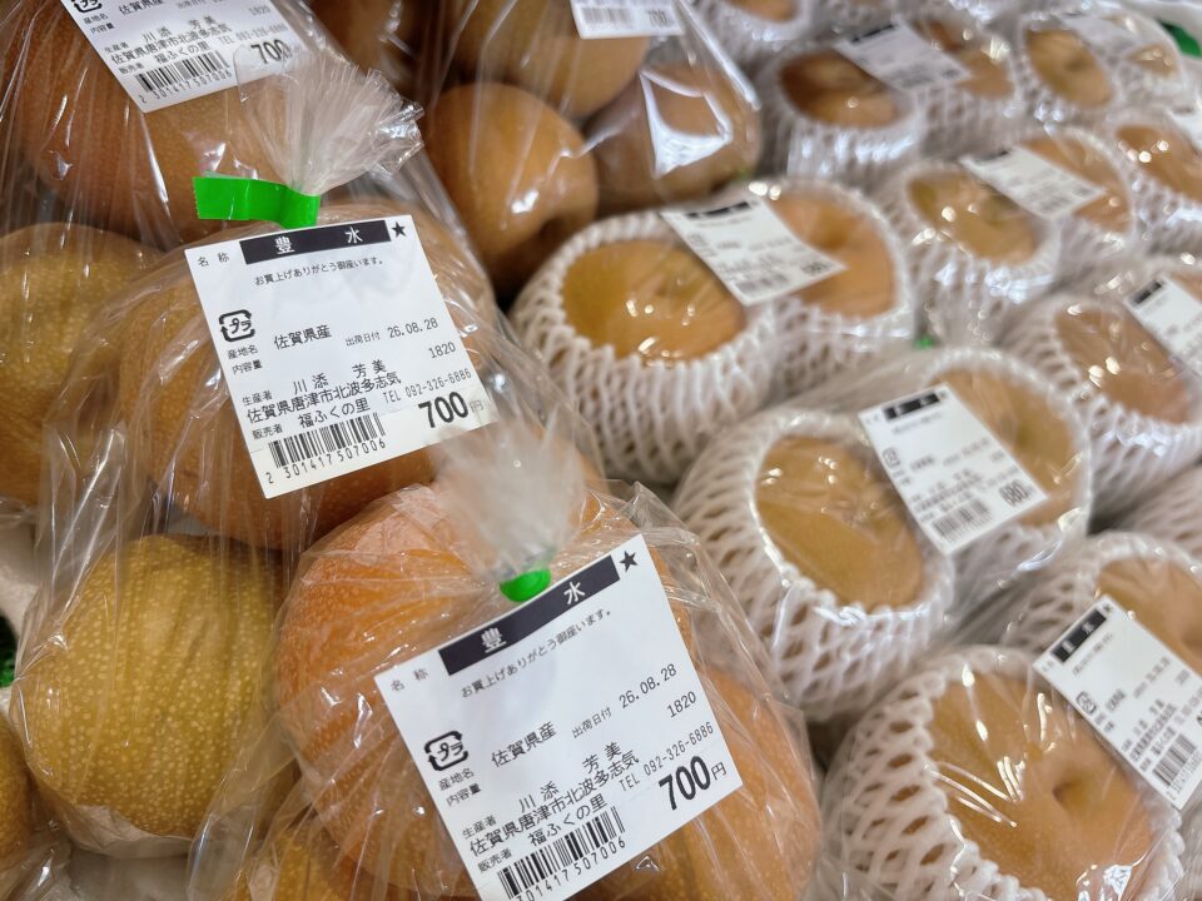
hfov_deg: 67.3
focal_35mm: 26
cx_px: 601
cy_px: 450
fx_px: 903
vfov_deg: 53.1
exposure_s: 1/120
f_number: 1.6
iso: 80
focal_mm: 5.96
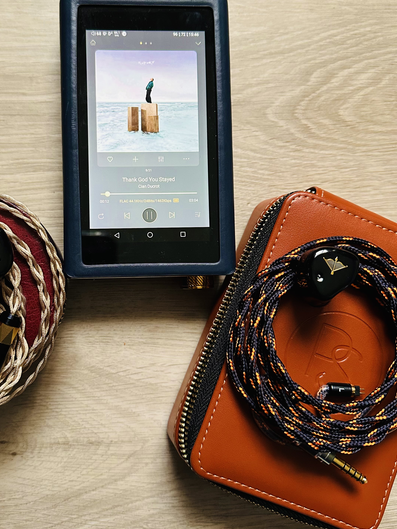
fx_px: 520
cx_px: 140
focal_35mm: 34
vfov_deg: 53.8
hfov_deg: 41.4
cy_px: 229
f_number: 1.78
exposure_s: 1/60
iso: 400
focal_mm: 6.86
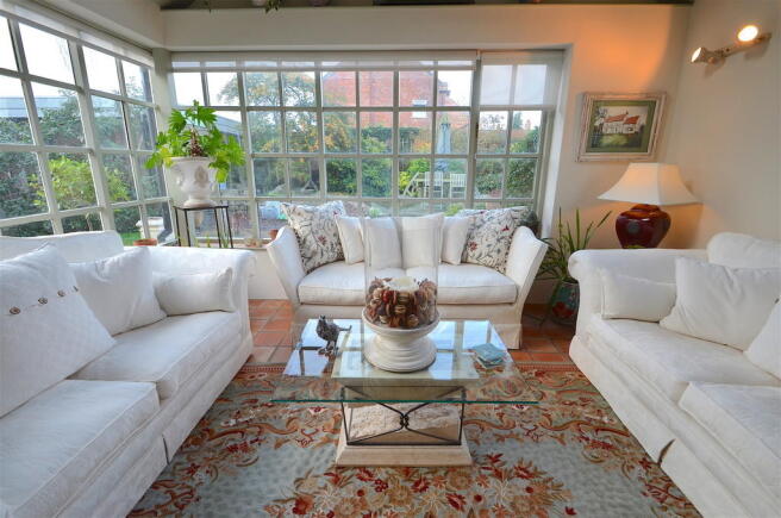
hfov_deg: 100.5
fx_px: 325
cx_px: 390
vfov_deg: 77.1
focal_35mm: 15
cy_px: 259
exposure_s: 1/20
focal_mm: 10
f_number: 8
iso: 200
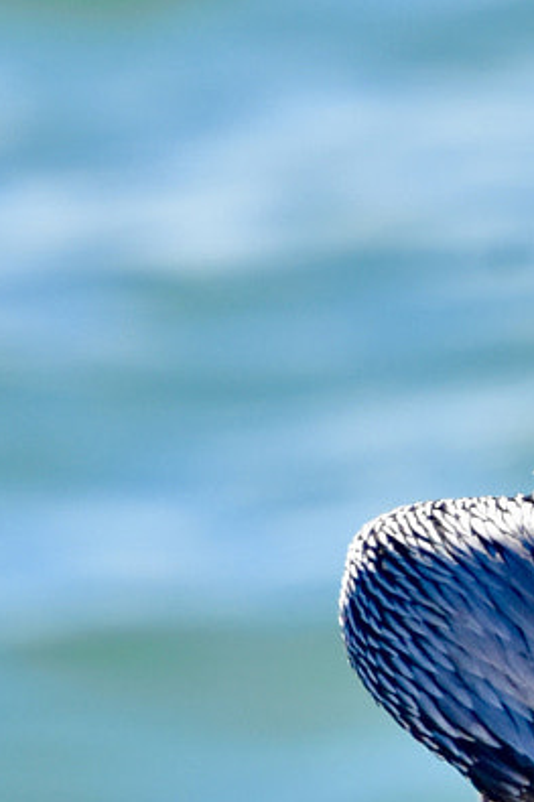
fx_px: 81144
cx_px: 1176
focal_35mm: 3644
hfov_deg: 0.4
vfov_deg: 0.6
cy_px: 524
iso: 500
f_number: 8
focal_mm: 600
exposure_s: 1/1000
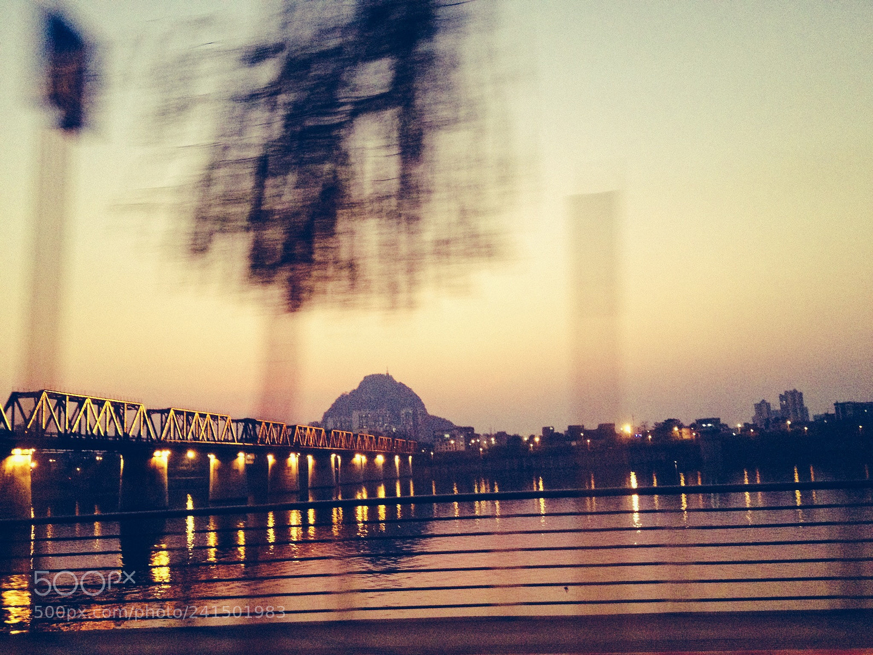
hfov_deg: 52.6
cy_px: 328
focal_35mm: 35
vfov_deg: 40.7
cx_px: 436
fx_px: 883
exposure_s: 1/17
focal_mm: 4.28
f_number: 2.4
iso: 400
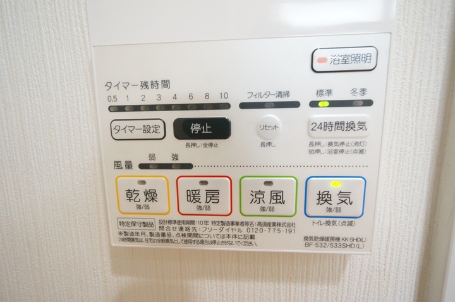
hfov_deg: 100.5
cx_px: 228
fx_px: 189
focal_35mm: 15
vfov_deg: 77.2
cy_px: 151
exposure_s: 1/50
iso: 3200
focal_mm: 10
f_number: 8
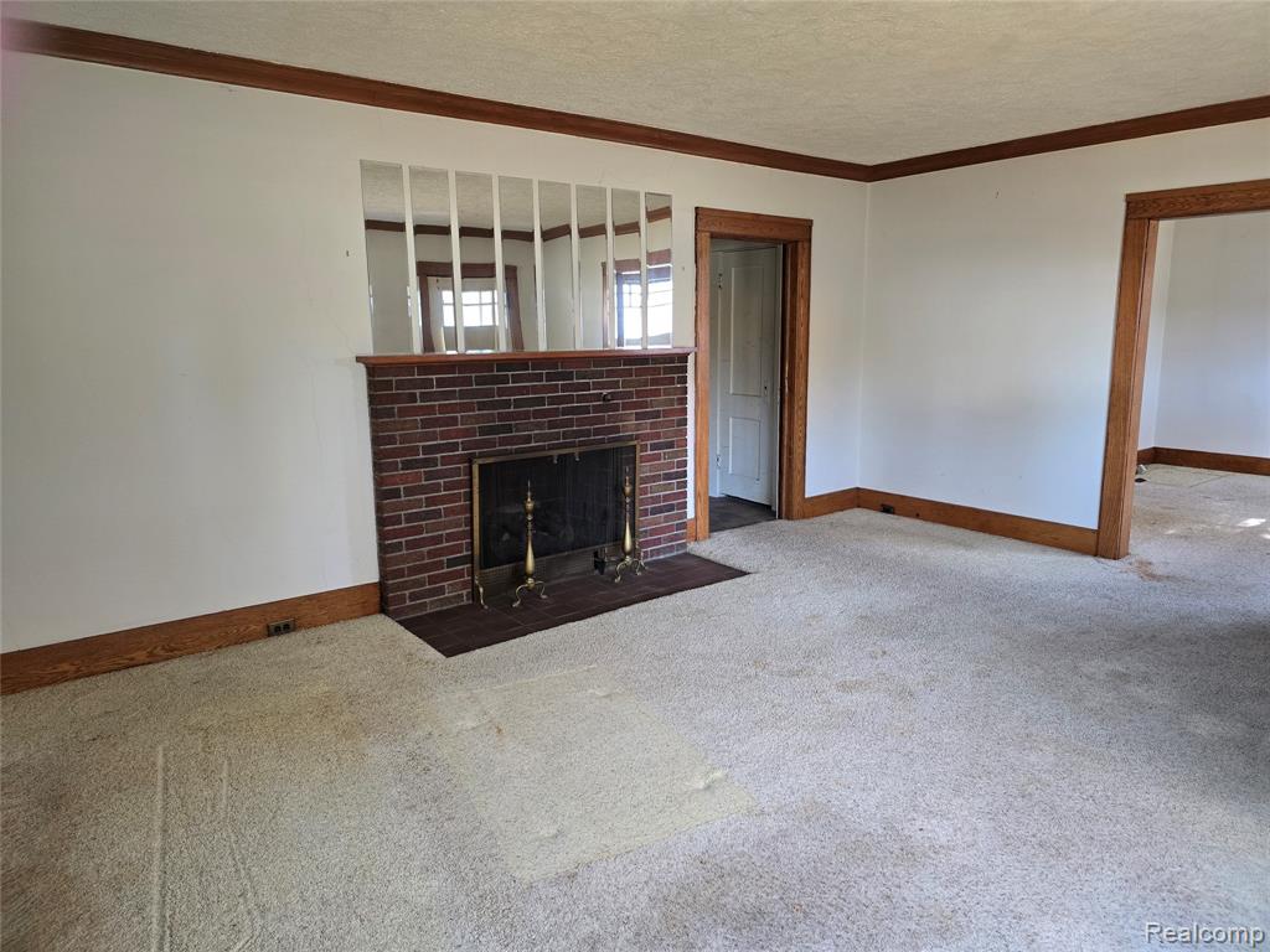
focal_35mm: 23
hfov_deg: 73.9
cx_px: 635
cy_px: 476
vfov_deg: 58.9
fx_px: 844
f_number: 1.7
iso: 320
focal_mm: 6.3
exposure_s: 1/120
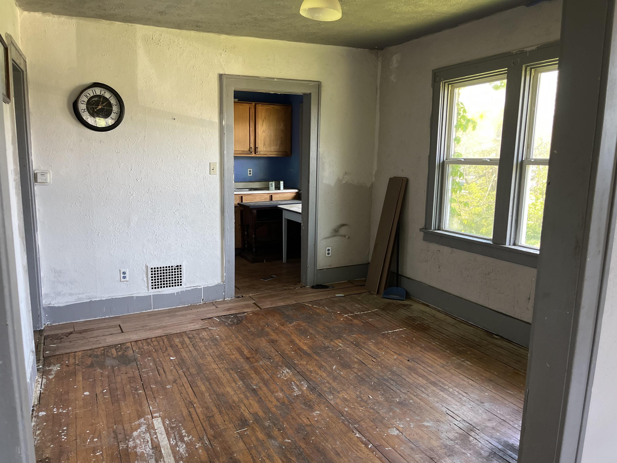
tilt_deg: -10.7
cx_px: 308
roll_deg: +0.5
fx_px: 463
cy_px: 232
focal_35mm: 26
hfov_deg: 67.3
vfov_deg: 53.1
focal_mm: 5.1
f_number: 1.6
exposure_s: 1/100
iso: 125
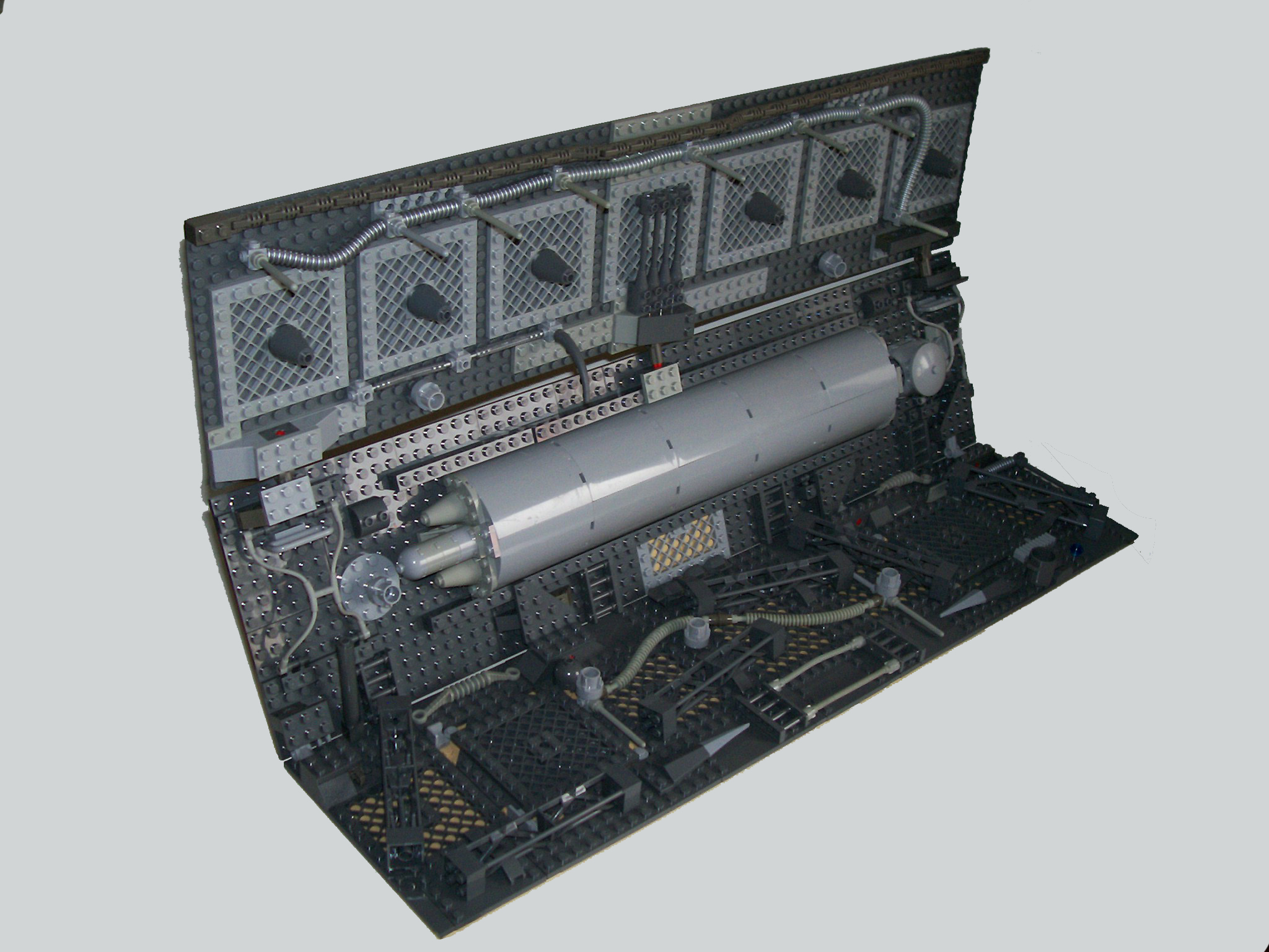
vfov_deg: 34.3
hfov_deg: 44.8
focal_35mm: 42
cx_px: 634
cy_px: 476
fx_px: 1540
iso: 80
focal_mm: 7
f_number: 2.9
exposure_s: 1/68.5
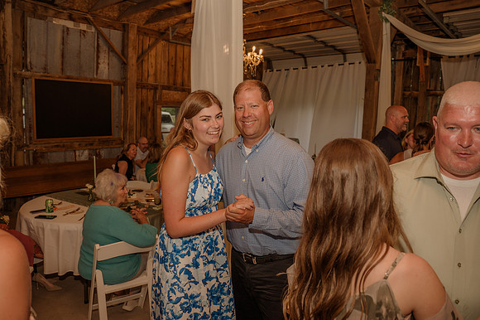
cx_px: 228
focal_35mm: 27
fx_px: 358
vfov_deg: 48.1
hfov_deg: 67.7
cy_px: 156
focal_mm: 25
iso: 320
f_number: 4
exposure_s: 1/200
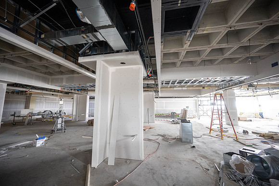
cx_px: 140
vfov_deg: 81.2
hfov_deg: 104.2
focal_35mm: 14
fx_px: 109
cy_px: 93
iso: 2000
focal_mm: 14
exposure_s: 1/100
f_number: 4
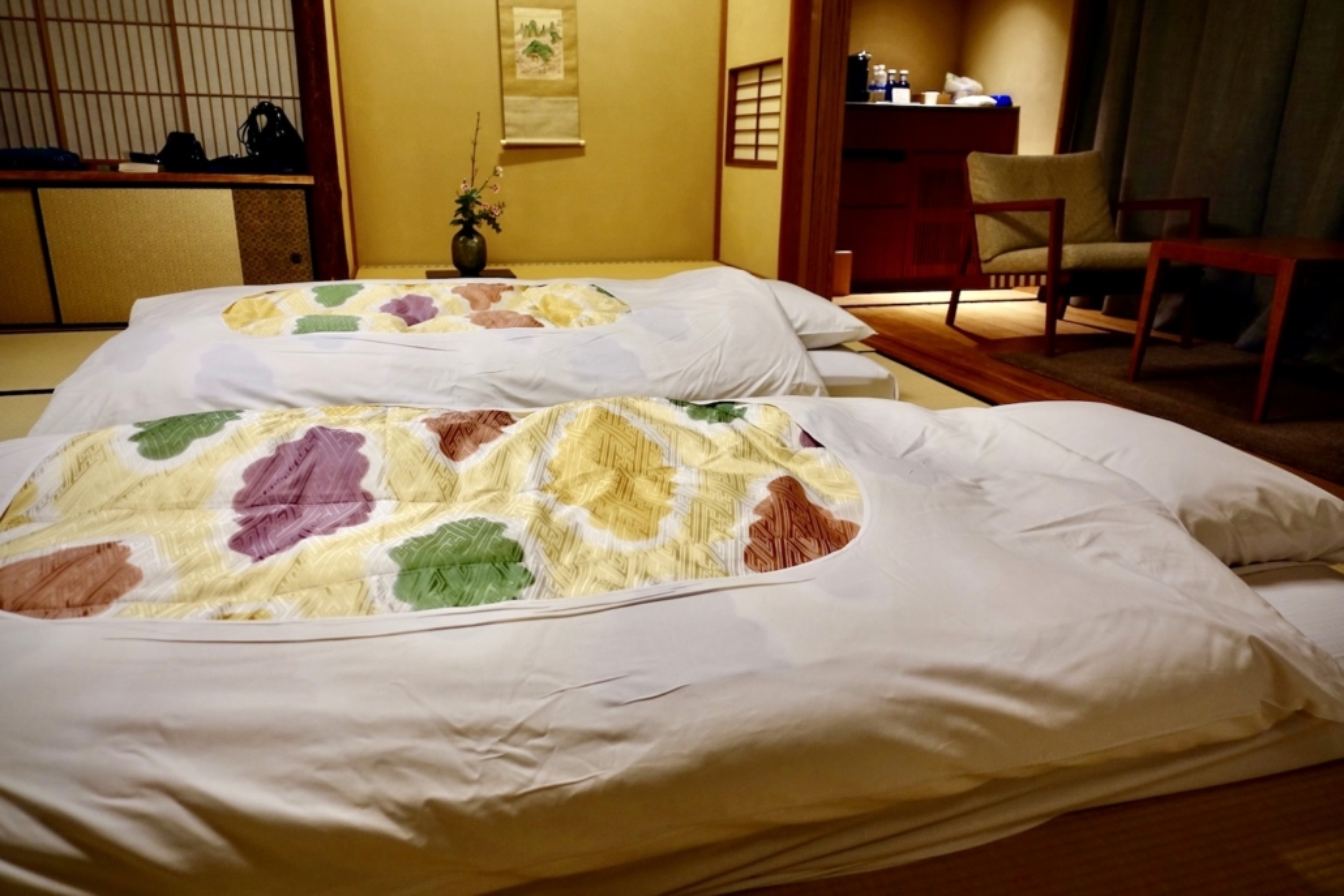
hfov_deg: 73.7
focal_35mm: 24
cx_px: 672
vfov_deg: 53.1
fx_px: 896
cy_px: 448
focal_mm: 8.8
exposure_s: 1/30
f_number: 1.8
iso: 250
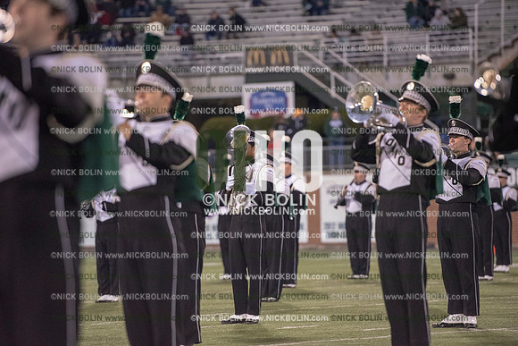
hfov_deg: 10.3
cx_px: 259
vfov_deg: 6.9
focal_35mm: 200
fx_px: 2878
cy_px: 173
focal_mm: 200
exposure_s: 1/1250
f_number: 3.2
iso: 5000
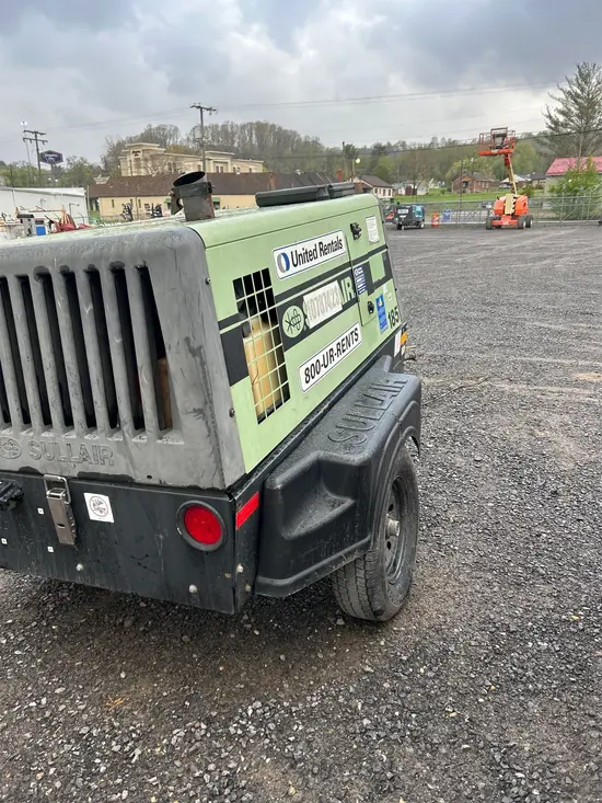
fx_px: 603
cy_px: 402
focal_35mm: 26
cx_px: 301
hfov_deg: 53.1
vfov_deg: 67.3
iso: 125
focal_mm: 5.7
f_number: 1.5
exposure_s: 1/120
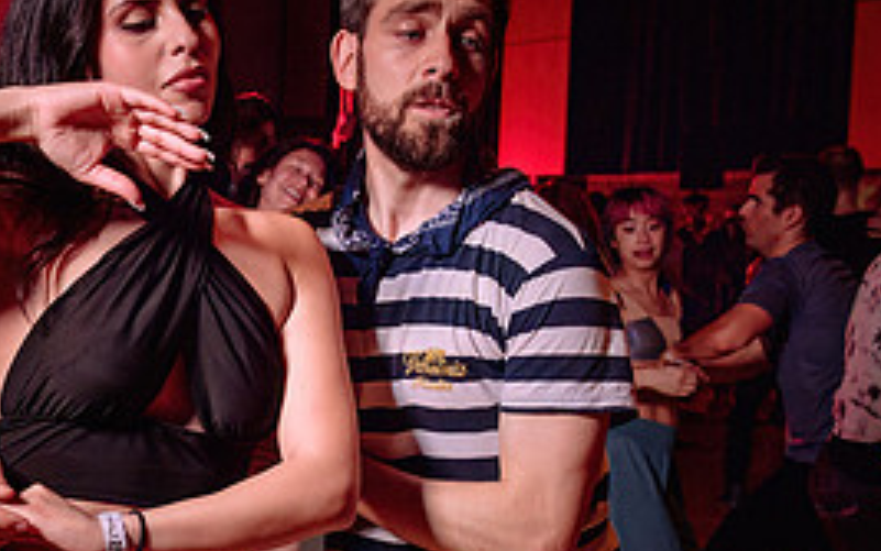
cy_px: 316
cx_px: 188
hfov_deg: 28.0
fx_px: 1729
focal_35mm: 72
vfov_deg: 18.1
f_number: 3.5
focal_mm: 27
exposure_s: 1/125
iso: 800
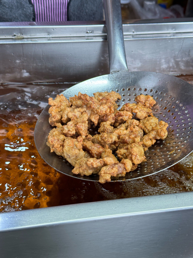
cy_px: 129
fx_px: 357
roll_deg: -5.3
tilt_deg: -42.5
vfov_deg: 39.7
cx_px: 96
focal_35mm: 48
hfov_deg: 30.3
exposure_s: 1/50
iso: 100
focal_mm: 6.76
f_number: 1.78
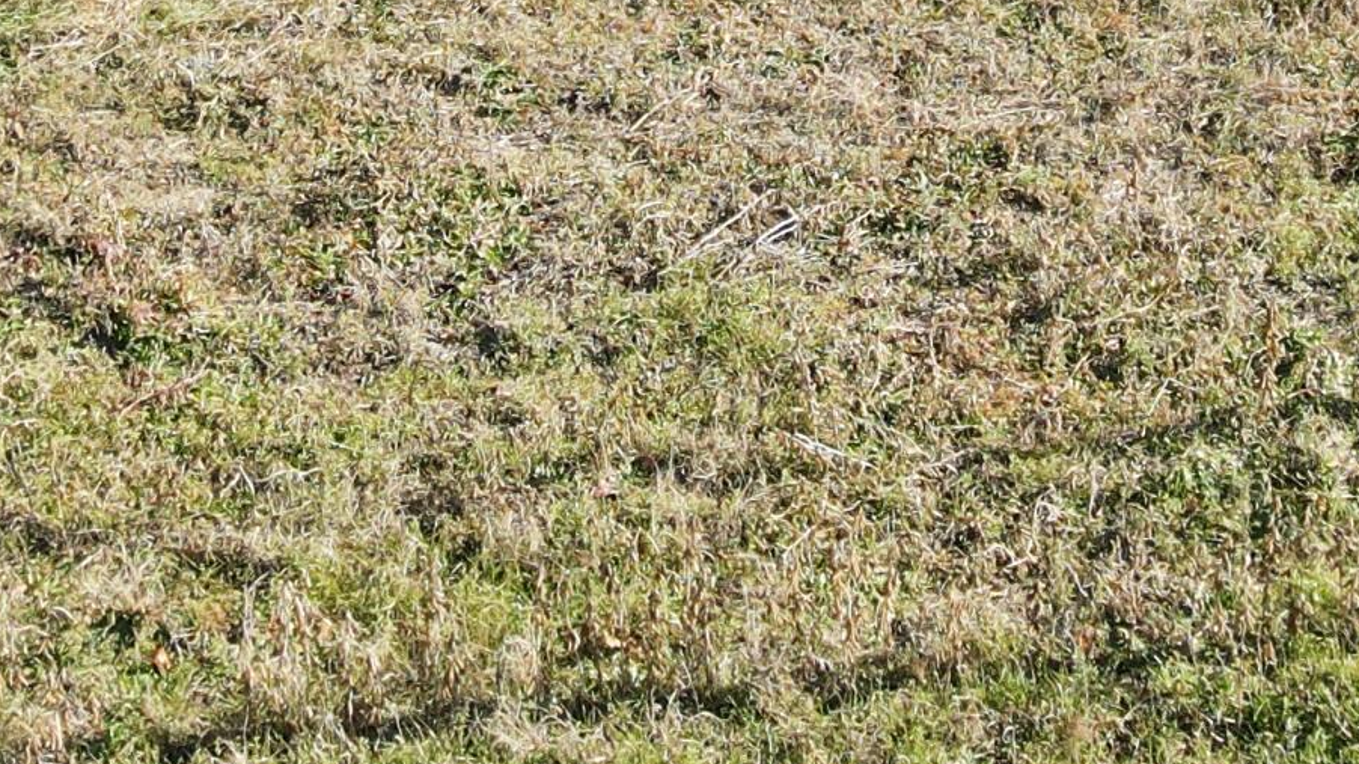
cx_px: 905
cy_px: -628
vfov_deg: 12.6
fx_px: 3135
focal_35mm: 87
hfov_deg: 24.3
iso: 100
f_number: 2.8
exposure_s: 1/200
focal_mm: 4.5
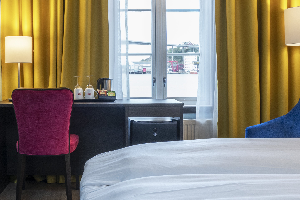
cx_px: 105
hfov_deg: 37.8
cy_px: 73
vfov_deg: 25.9
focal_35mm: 52
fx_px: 433
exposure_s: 1/13
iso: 250
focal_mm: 22
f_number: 8
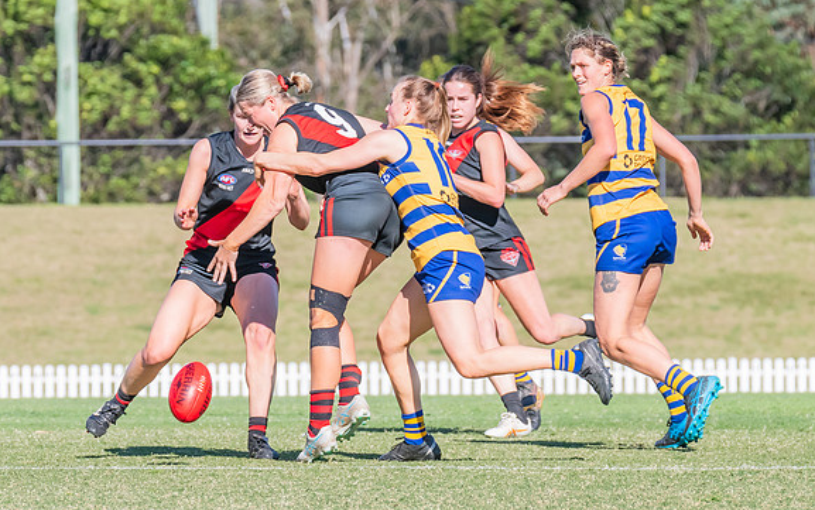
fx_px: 13553
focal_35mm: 610
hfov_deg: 3.4
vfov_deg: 2.2
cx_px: 313
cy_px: 333
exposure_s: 1/1250
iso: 800
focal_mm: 310
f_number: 10
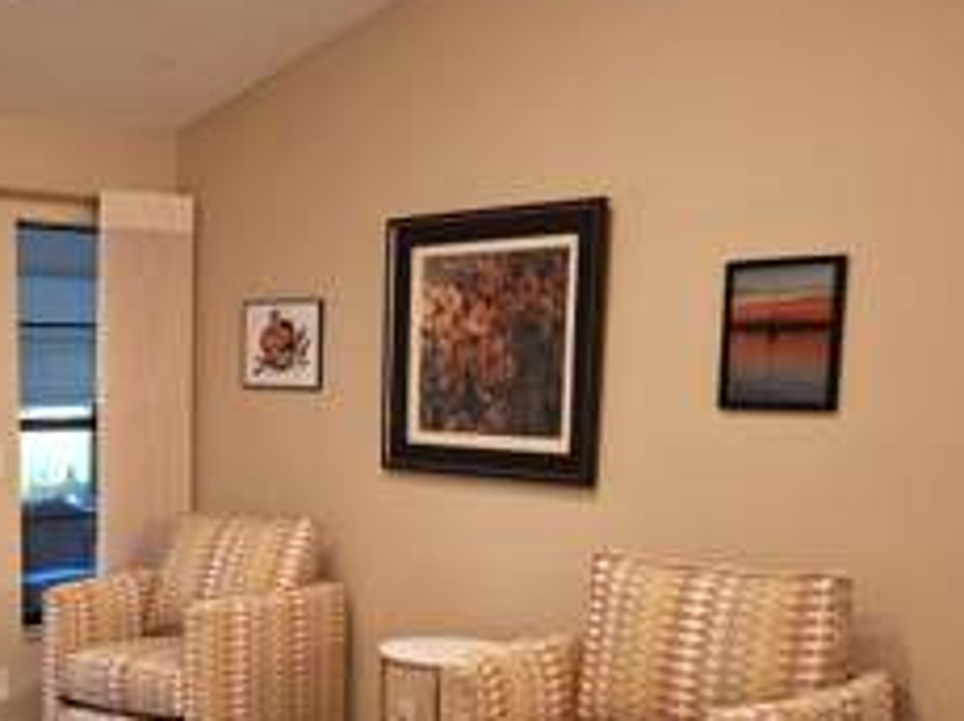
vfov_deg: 29.6
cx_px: 75
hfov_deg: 36.9
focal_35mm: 48
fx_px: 1335
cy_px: 560
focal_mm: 5.54
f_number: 1.8
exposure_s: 1/60
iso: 250
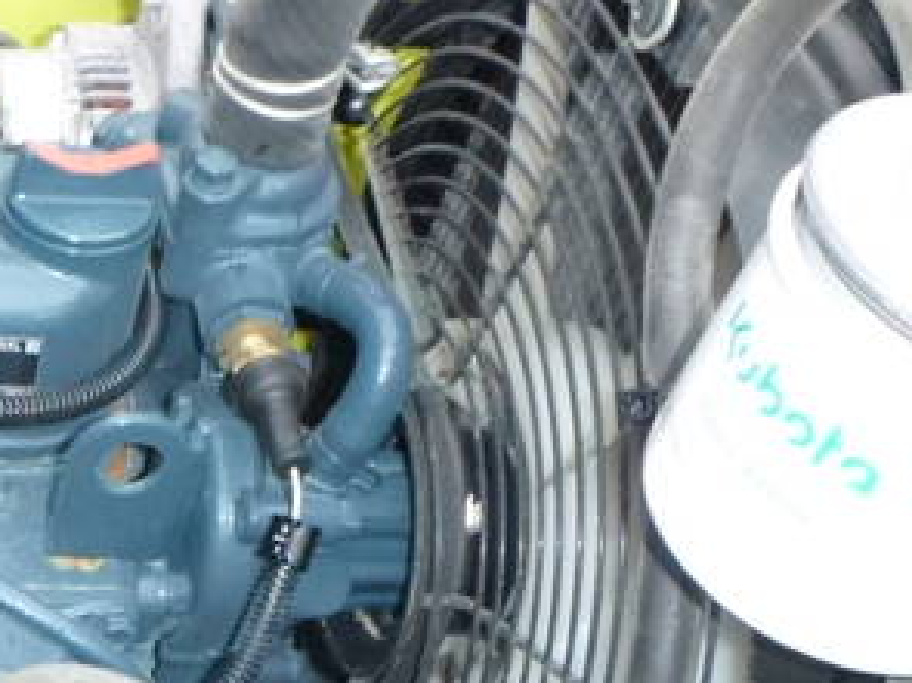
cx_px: -144
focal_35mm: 64
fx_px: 1685
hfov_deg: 27.2
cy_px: 575
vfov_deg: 22.5
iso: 320
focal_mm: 4.5
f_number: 3.9
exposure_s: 1/60
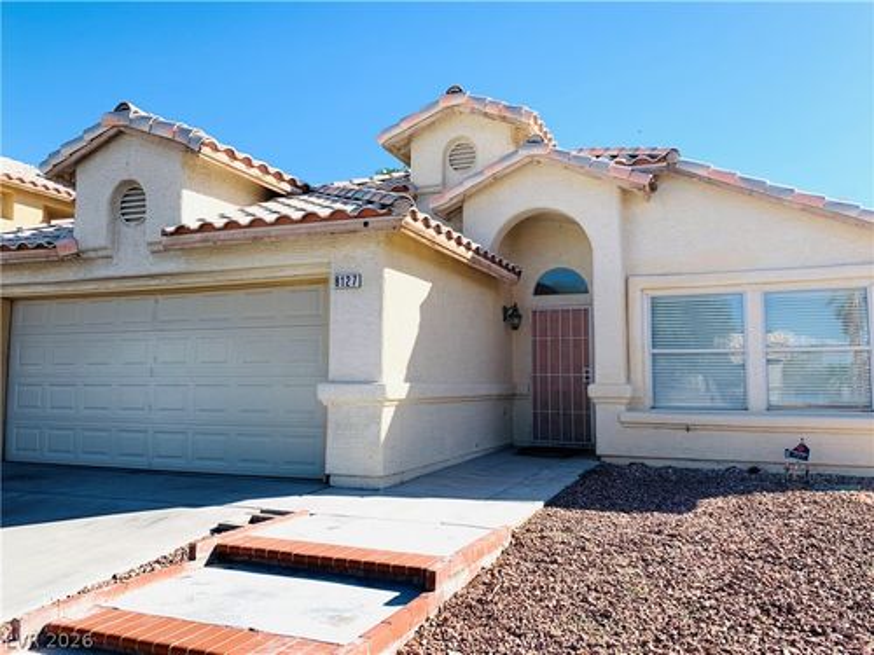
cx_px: 437
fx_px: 656
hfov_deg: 67.3
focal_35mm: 26
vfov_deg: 53.1
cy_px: 328
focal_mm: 4.25
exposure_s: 1/1880
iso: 25
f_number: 1.8
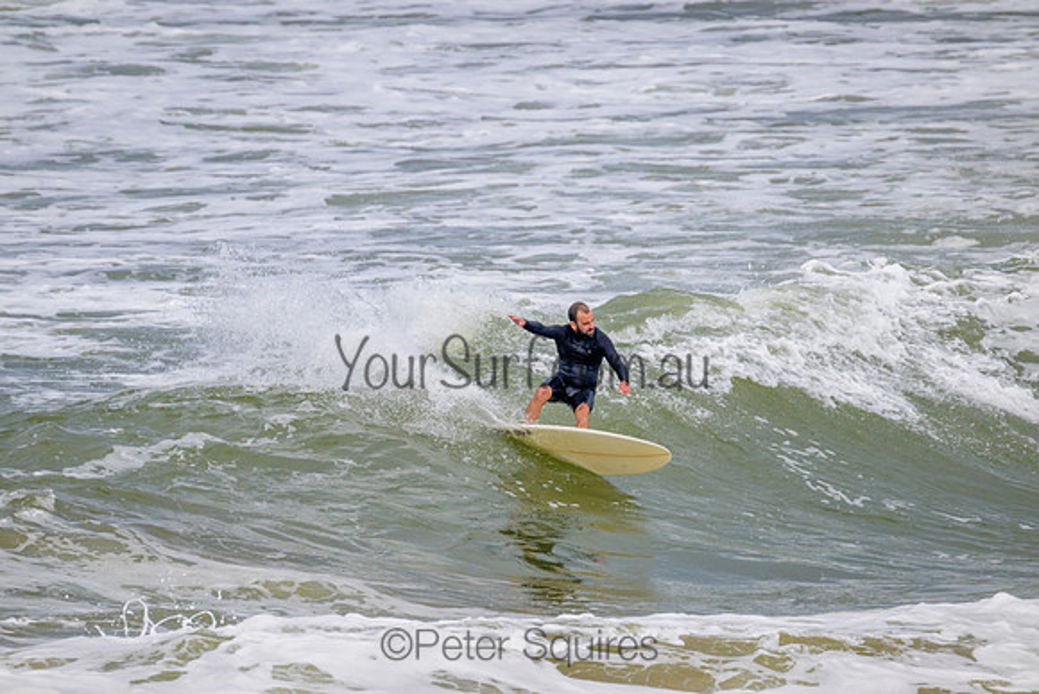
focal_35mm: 800
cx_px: 520
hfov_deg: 2.6
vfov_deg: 1.7
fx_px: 23093
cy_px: 347
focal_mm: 800
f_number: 11
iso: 900
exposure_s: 1/2000
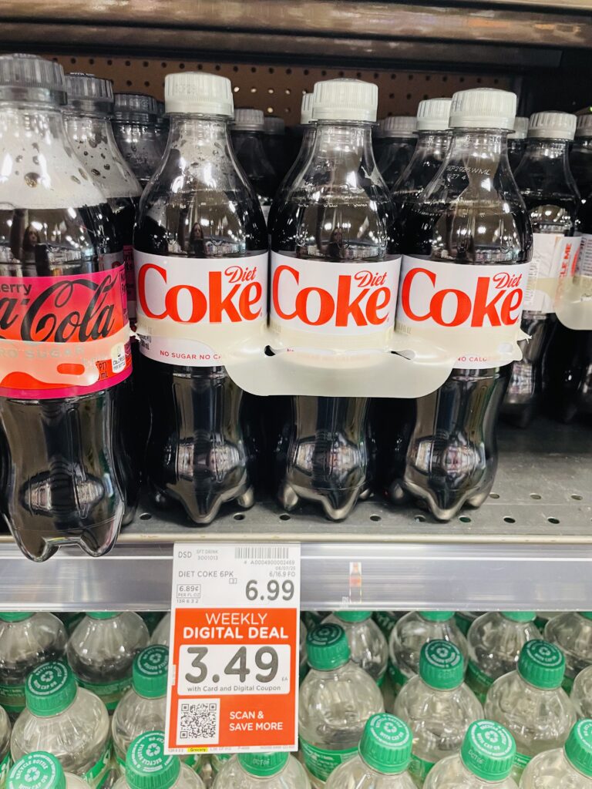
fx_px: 593
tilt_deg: -21.7
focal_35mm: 26
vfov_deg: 67.3
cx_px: 296
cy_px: 394
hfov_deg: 53.1
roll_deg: -1.7
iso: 250
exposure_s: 1/60
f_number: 1.6
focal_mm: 4.2
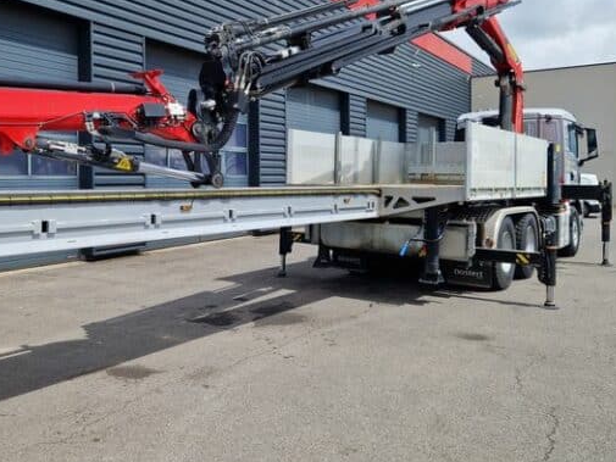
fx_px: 623
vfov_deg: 40.5
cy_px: 180
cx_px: 223
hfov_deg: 51.9
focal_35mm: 35
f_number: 1.8
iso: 50
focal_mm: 5.4
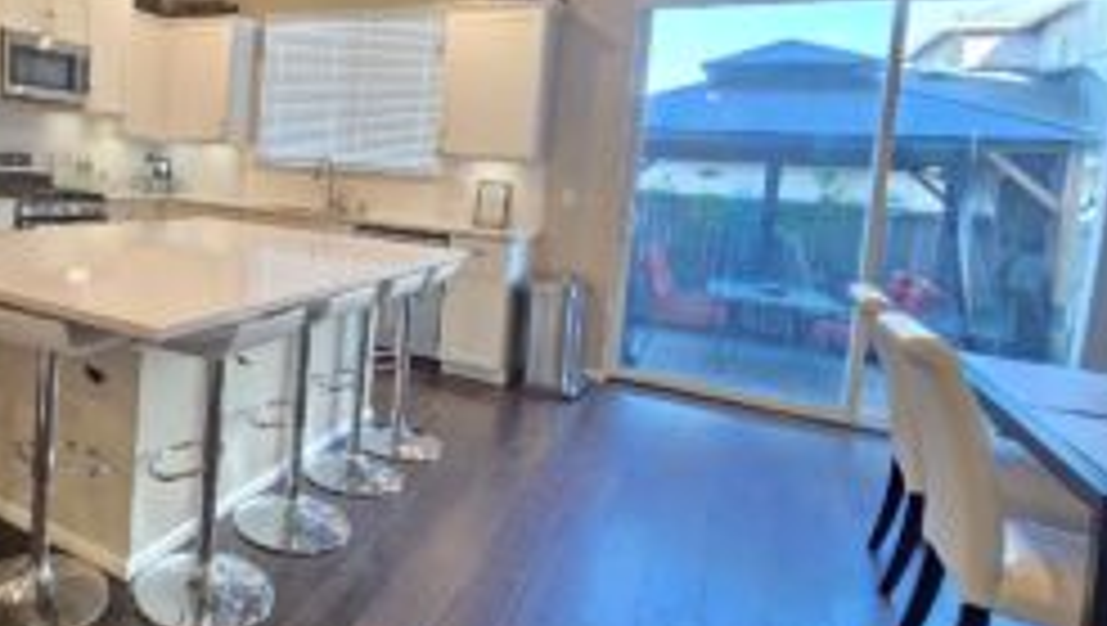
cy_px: 216
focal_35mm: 23
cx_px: 238
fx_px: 676
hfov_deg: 71.5
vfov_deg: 48.9
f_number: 2.2
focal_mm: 2.2
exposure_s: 1/60
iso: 320
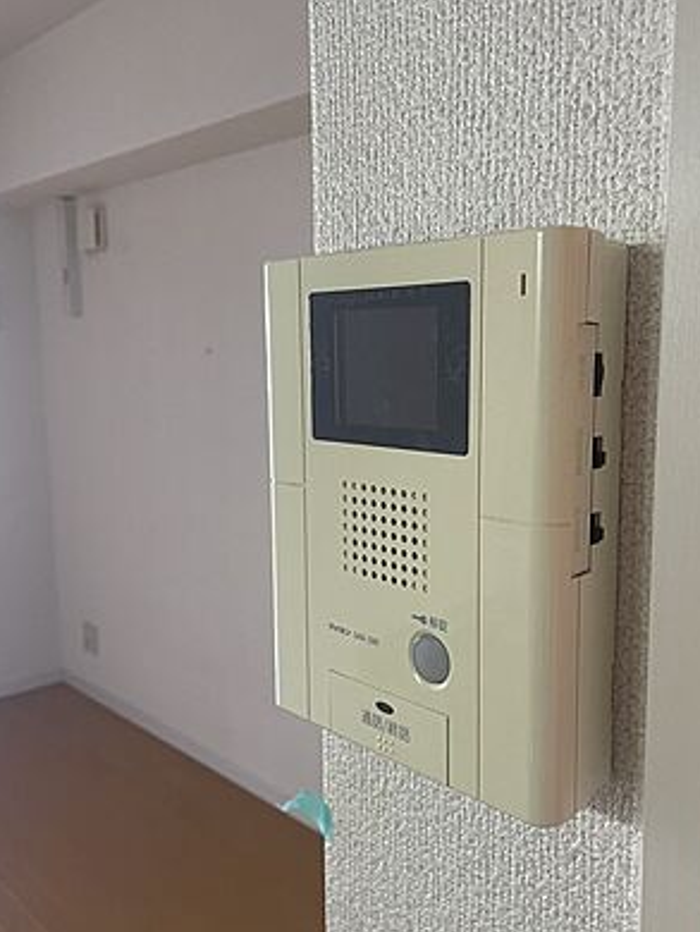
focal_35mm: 32
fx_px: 862
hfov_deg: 44.0
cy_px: 495
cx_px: 420
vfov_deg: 56.7
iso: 125
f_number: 1.6
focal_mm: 4.2
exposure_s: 1/60
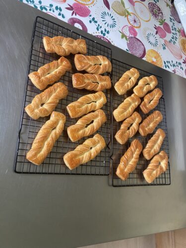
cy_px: 124
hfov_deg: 53.1
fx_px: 186
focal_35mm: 26
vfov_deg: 67.3
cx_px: 93
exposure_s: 1/60
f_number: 1.8
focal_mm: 4.25
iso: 250
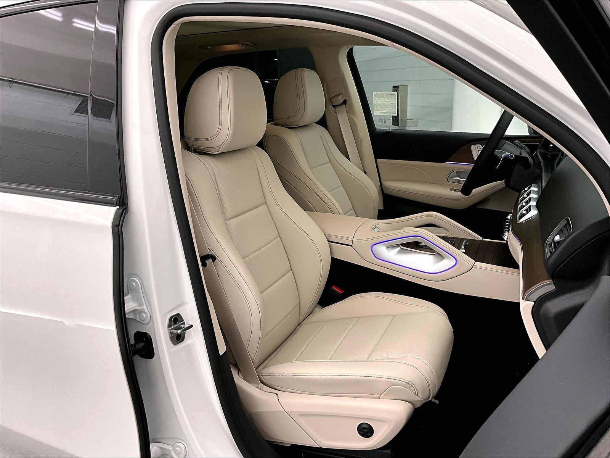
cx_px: 305
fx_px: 511
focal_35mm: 29
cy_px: 229
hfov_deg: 61.7
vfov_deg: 48.2
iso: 50
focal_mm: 3
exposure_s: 1/60
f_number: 1.8
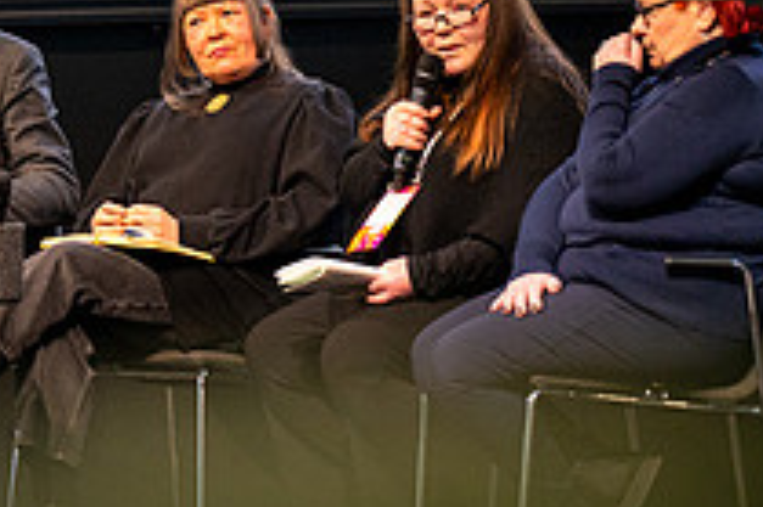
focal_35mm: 369
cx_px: -226
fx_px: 7814
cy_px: 414
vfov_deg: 3.7
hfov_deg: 5.6
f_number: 2.8
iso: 5000
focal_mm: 133
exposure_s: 1/160
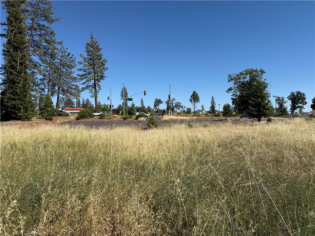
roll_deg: +2.1
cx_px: 158
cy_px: 118
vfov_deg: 56.8
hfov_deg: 71.6
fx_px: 218
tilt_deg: +0.5
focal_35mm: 24
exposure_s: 1/5714
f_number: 1.78
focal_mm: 6.76
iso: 80
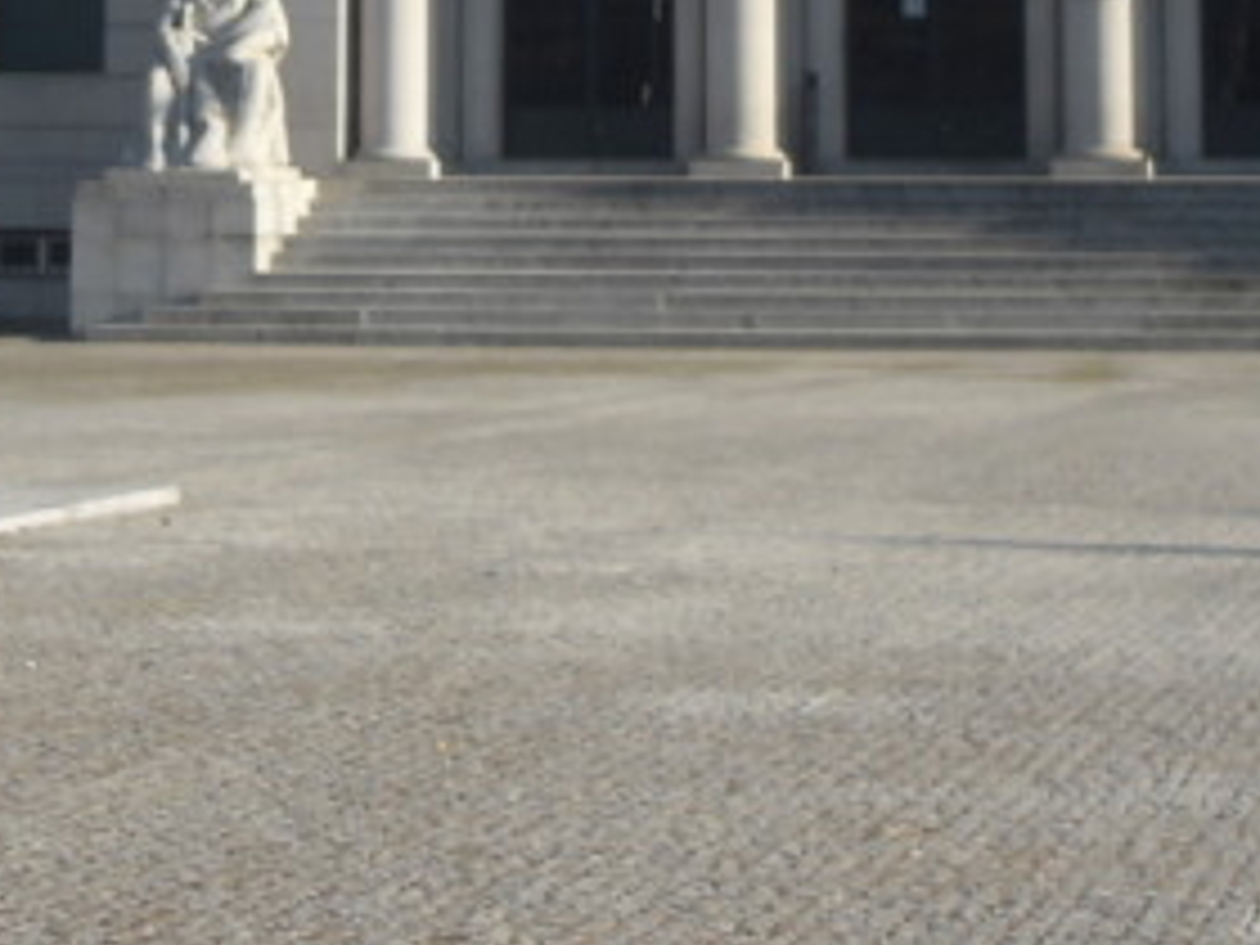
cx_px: 652
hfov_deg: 16.4
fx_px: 4368
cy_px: -374
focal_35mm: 120
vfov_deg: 11.9
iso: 80
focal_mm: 7.5
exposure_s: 1/90
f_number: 8.1
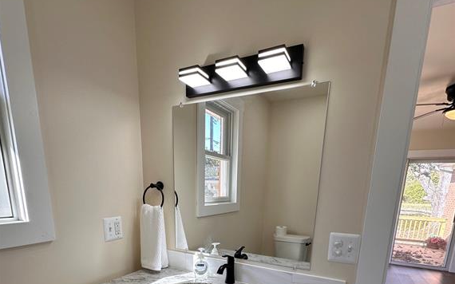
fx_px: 248
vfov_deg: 53.7
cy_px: 244
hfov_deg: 85.1
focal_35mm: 20
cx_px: 227
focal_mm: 2.22
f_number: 2.2
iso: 40
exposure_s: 1/187
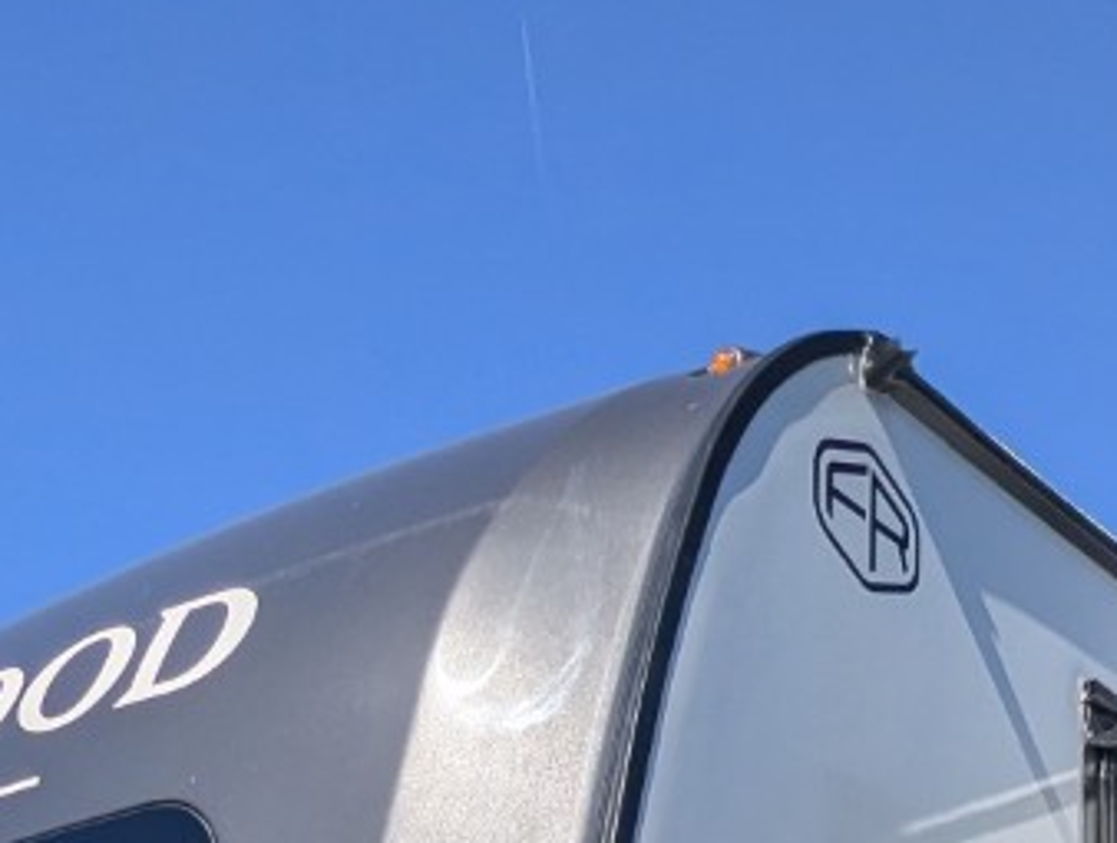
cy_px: 1656
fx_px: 2134
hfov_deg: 29.2
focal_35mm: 66
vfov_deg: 17.0
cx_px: 712
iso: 53
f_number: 2.2
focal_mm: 2.35
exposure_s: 1/2907
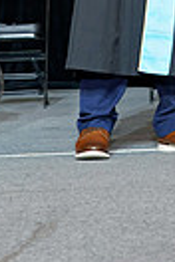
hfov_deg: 7.7
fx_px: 1291
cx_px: 239
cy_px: -173
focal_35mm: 177
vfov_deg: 11.0
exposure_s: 1/80
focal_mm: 52
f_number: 5.6
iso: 500
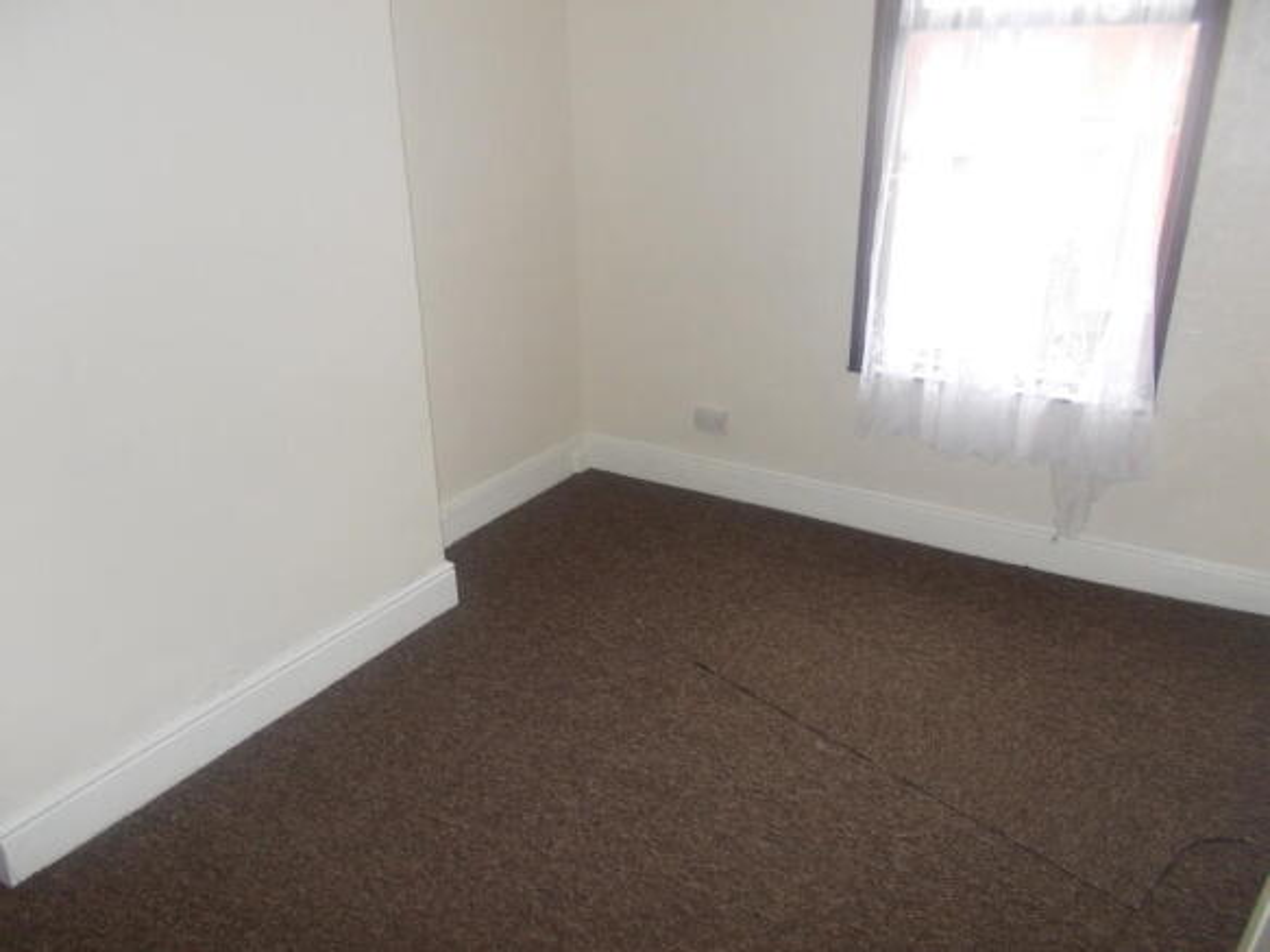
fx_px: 954
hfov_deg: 67.3
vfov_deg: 53.0
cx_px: 635
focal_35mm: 26
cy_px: 476
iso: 200
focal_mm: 4.6
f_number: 3.2
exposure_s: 1/25
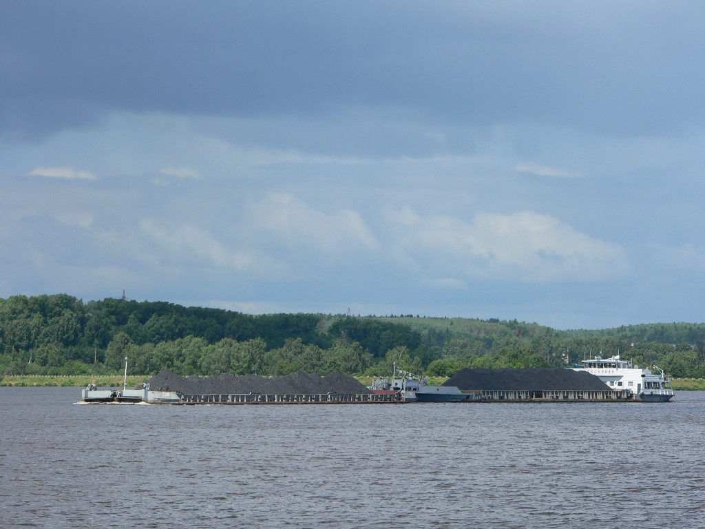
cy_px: 264
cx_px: 352
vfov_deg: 10.2
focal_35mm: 146
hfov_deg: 13.5
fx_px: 2973
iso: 80
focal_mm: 24.3
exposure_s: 1/500
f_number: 5.2
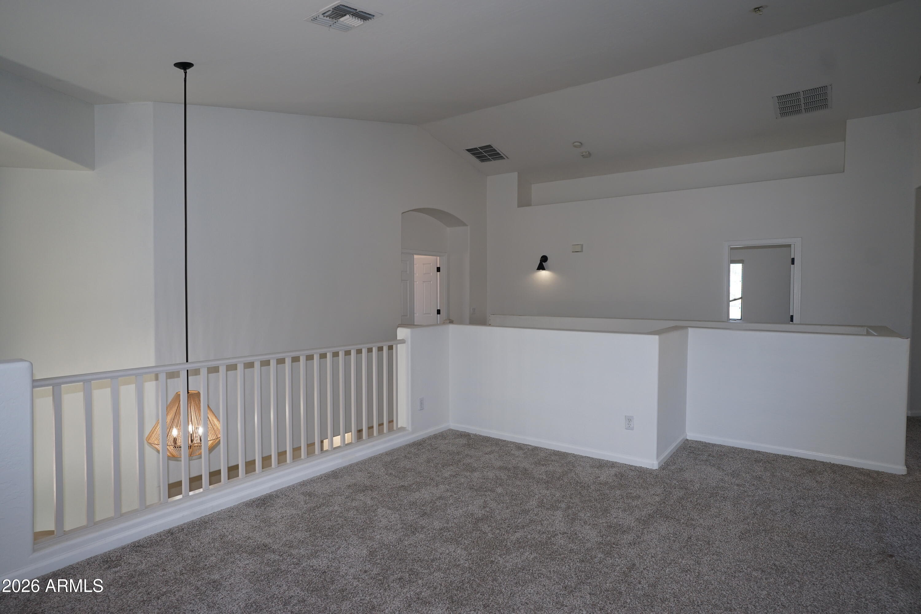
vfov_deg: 61.9
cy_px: 307
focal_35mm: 20
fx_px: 512
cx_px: 460
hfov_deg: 84.0
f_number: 4
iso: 400
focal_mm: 20
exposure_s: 1/160
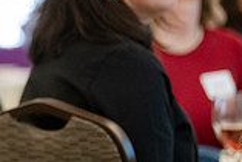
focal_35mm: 399
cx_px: -194
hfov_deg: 5.1
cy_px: 44
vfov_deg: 3.5
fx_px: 2685
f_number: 2.8
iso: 3200
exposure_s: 1/400
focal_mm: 105
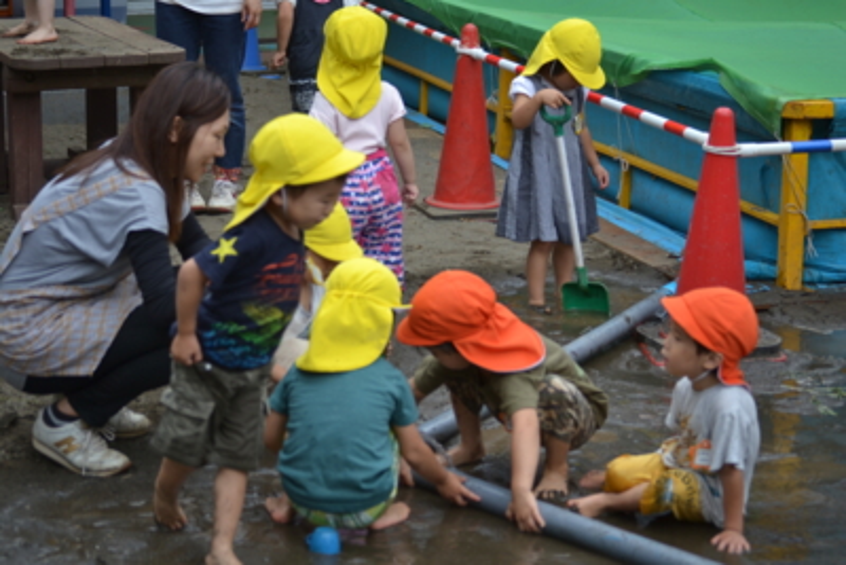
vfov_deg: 16.6
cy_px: 282
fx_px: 1939
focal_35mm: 82
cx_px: 423
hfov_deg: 24.6
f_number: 4
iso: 100
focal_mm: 55
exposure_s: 1/200
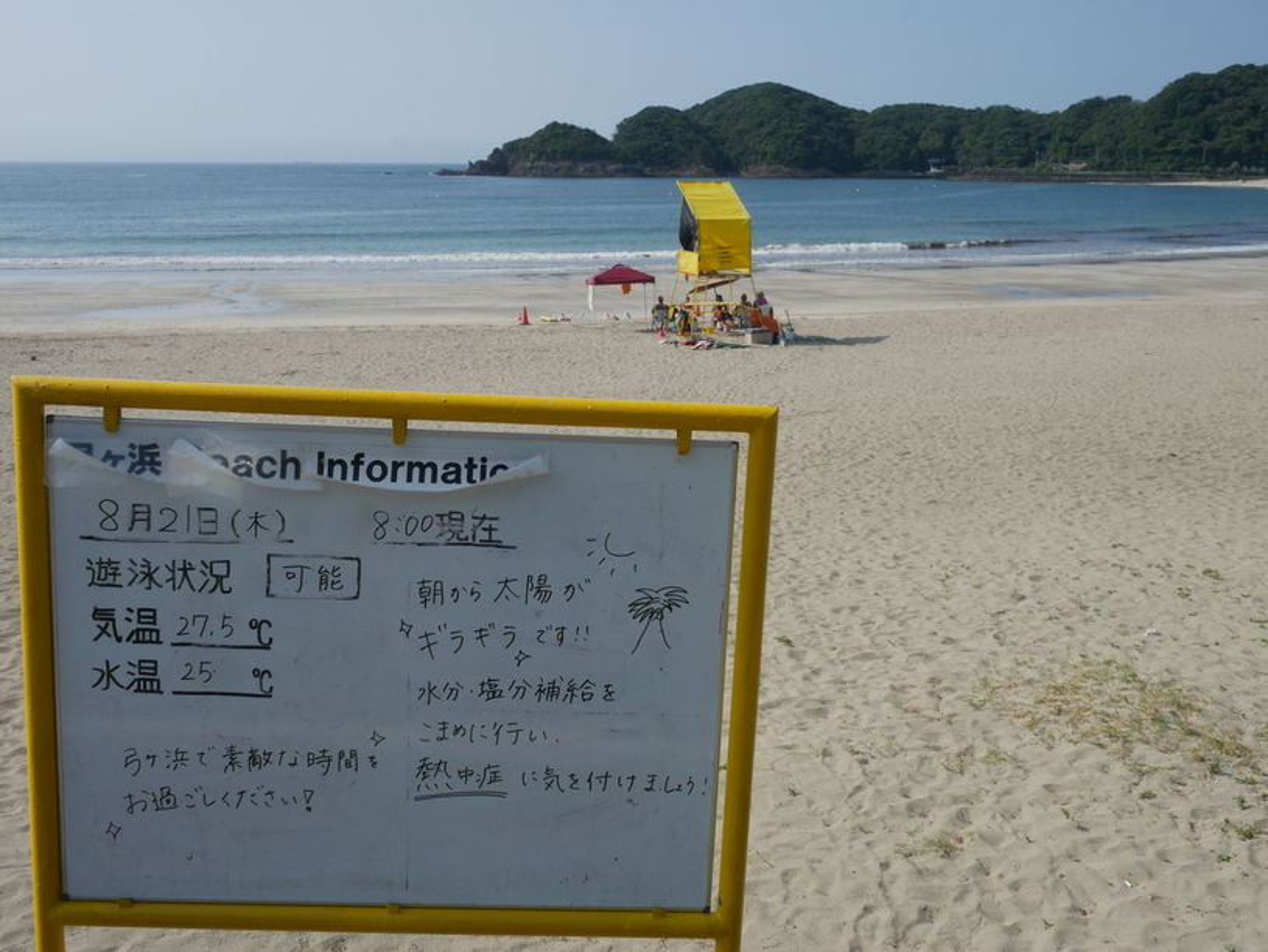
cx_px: 634
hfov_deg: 53.9
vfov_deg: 41.8
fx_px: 1246
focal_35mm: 34
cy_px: 476
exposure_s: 1/800
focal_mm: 17
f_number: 8
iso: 200
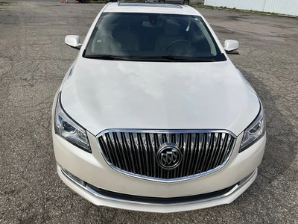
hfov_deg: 61.7
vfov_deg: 48.2
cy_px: 112
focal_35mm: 29
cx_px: 149
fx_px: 250
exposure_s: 1/2141
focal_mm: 3
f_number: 1.8
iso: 25
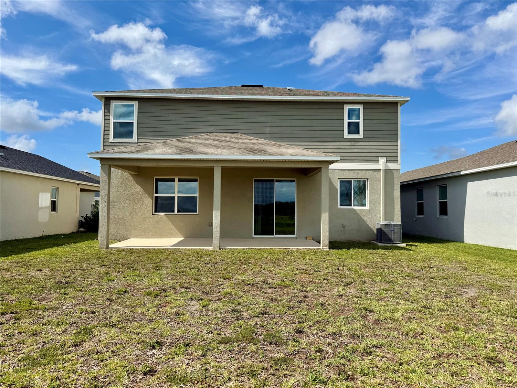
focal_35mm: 24
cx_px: 258
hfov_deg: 71.6
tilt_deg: +4.3
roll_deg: -0.7
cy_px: 194
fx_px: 358
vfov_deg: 56.8
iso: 80
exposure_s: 1/5714
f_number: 1.78
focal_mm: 6.76
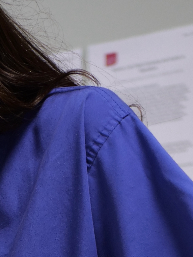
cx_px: -17
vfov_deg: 9.5
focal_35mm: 203
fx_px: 1509
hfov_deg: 7.3
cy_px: 371
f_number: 1.7
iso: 200
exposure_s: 1/60
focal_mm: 25
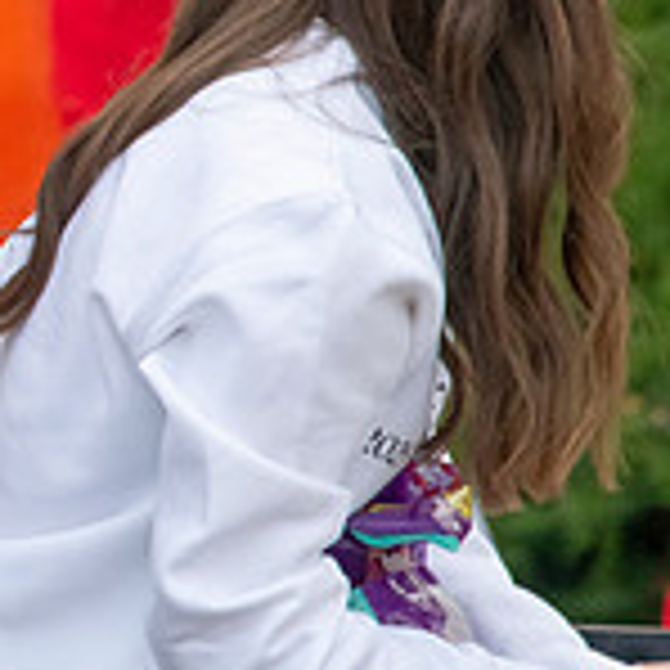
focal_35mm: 992
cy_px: 313
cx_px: -535
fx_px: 21723
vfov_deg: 1.8
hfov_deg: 1.8
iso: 3200
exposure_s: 1/500
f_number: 11
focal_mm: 300
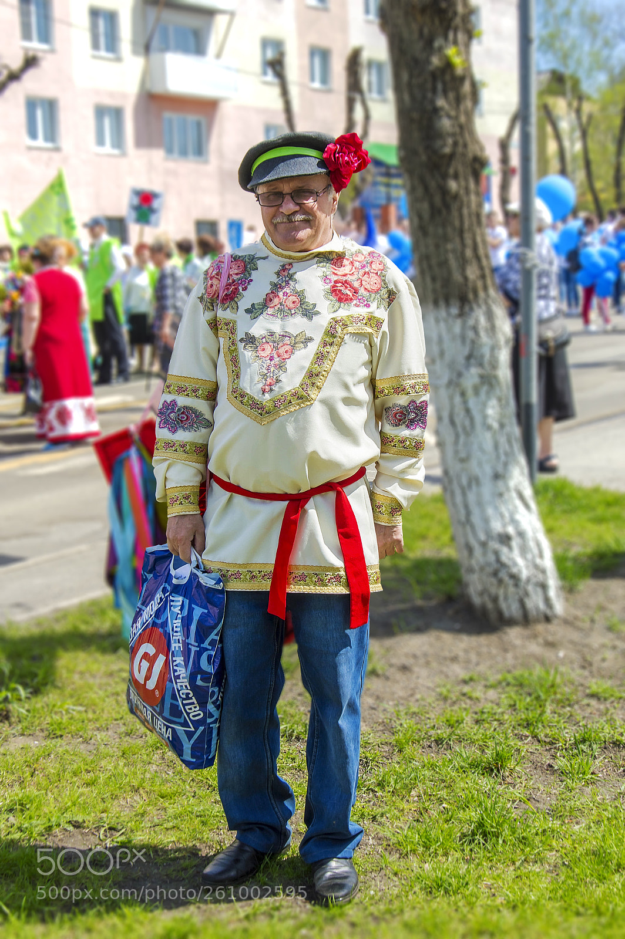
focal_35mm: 57
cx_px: 312
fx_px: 1487
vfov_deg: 35.1
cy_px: 470
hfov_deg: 23.7
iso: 100
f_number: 9
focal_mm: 38
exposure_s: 1/320
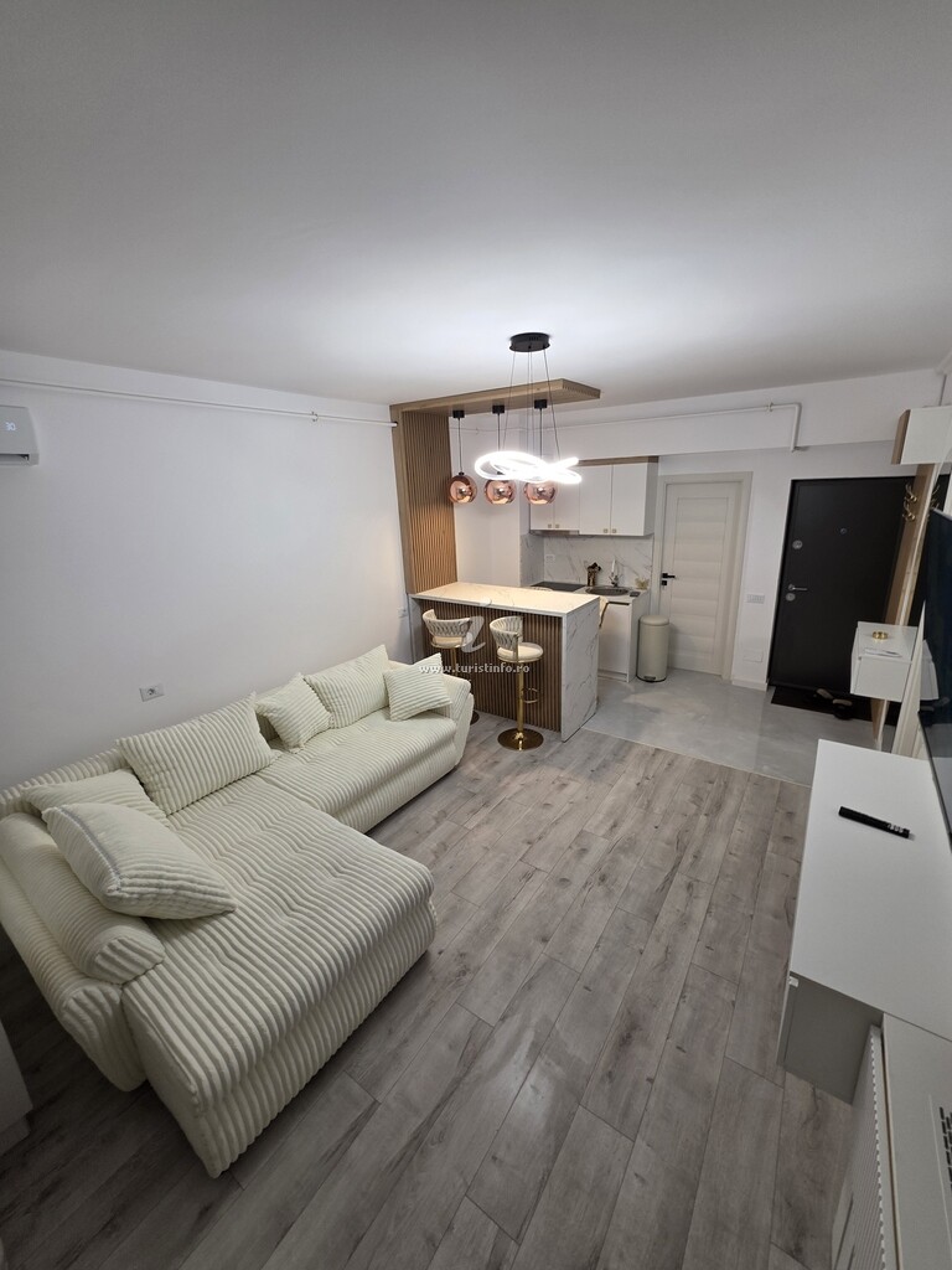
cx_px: 476
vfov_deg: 106.2
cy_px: 635
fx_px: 477
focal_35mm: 13
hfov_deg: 89.9
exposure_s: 1/60
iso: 64
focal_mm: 2.2
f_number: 1.9
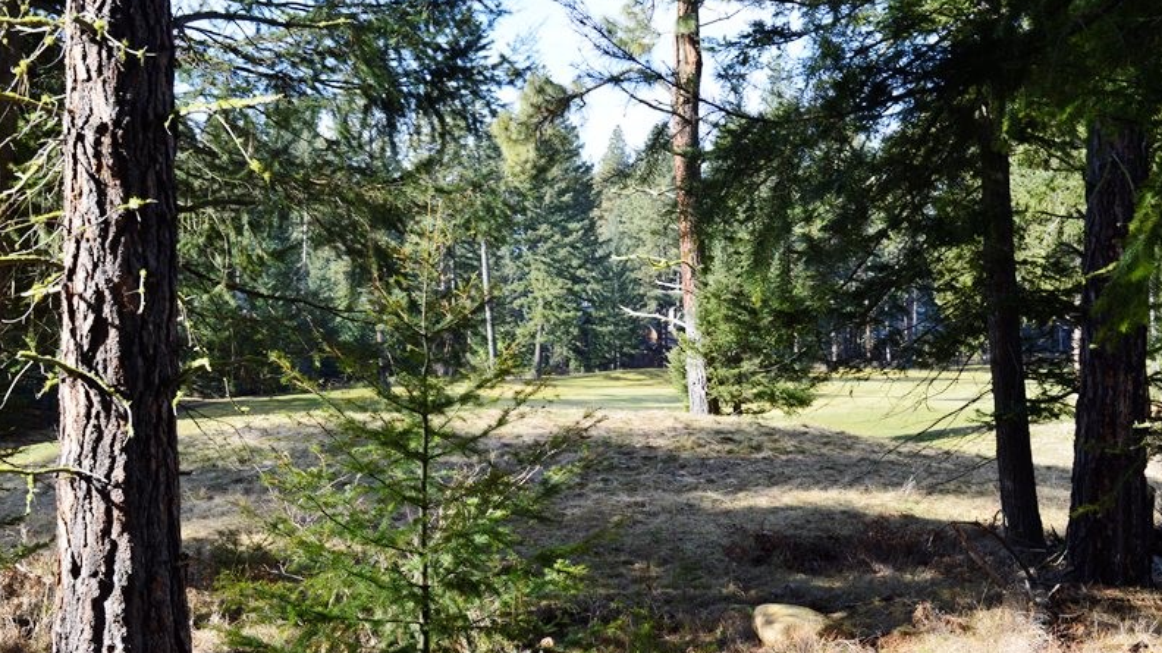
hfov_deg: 37.5
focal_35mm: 56
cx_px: 584
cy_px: 333
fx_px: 1710
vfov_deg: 21.6
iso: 400
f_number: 9
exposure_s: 1/160
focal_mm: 35
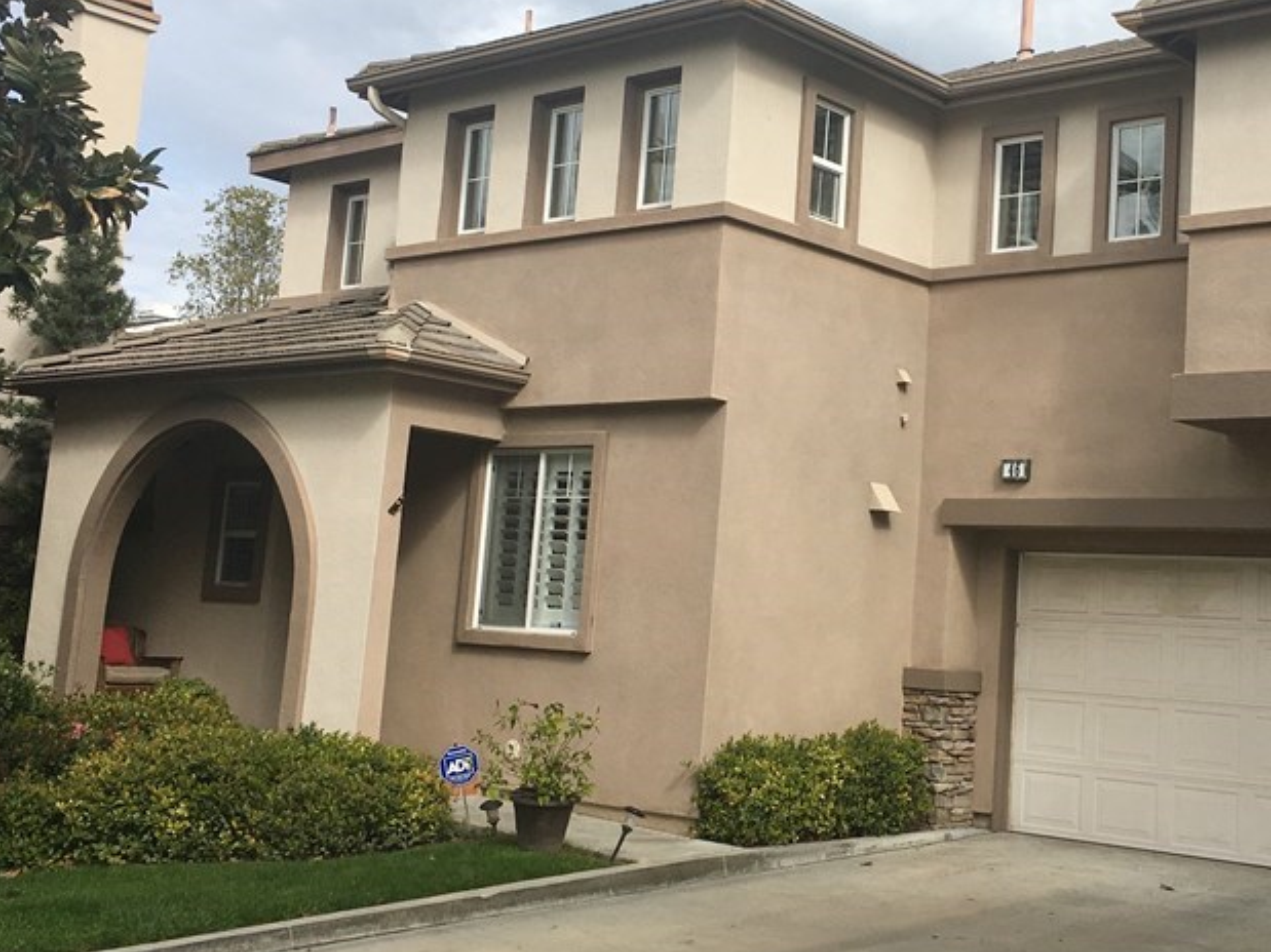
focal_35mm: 48
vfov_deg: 30.2
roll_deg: -3.6
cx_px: 846
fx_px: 1762
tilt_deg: +7.0
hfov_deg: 39.2
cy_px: 384
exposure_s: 1/1832
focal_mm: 4.15
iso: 25
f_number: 2.2
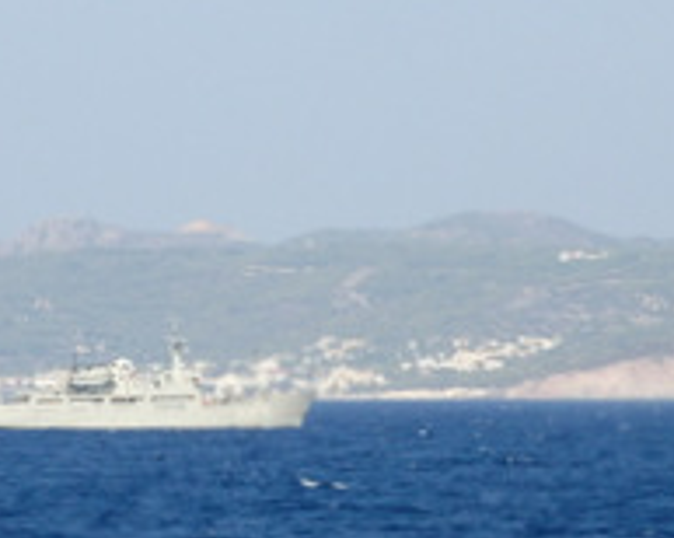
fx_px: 7054
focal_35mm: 354
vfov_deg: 4.4
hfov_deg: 5.5
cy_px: 362
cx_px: 112
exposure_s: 1/640
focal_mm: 25
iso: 250
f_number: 5.9
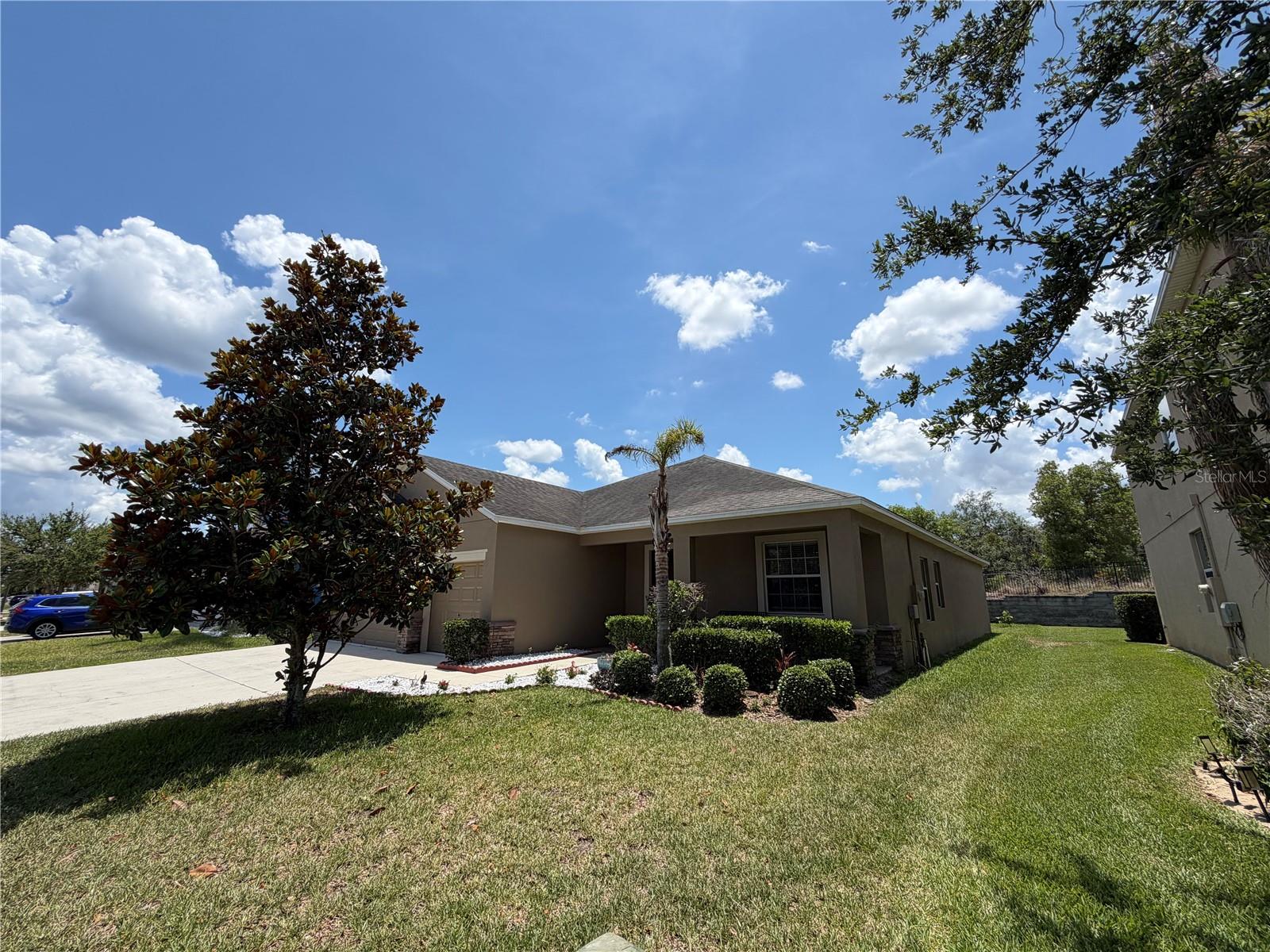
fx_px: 514
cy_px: 476
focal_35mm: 14
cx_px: 635
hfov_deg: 102.1
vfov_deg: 85.7
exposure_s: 1/1033
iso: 20
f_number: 2.2
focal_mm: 2.22
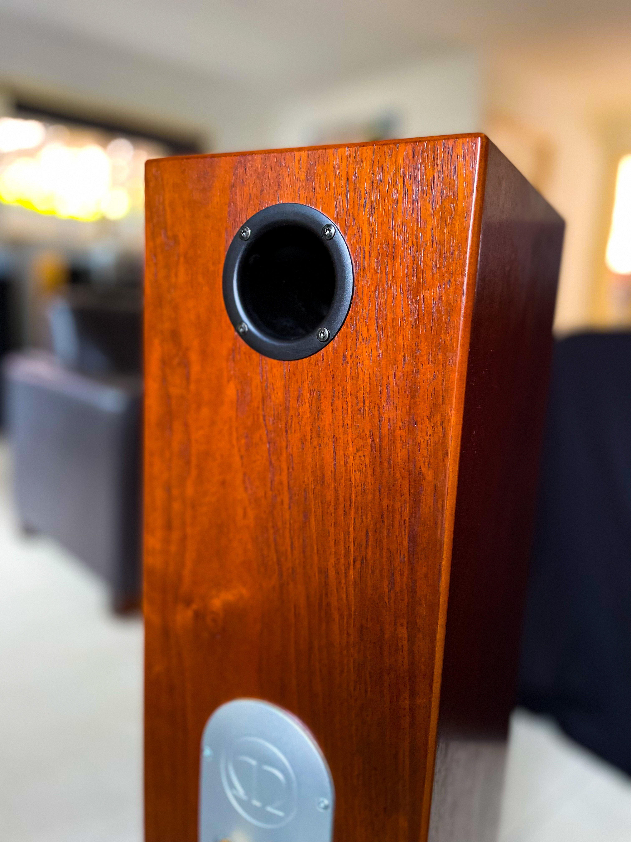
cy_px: 421
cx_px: 316
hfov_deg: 53.1
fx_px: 632
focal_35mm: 26
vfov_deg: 67.3
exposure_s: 1/40
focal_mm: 4.2
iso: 640
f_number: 1.6
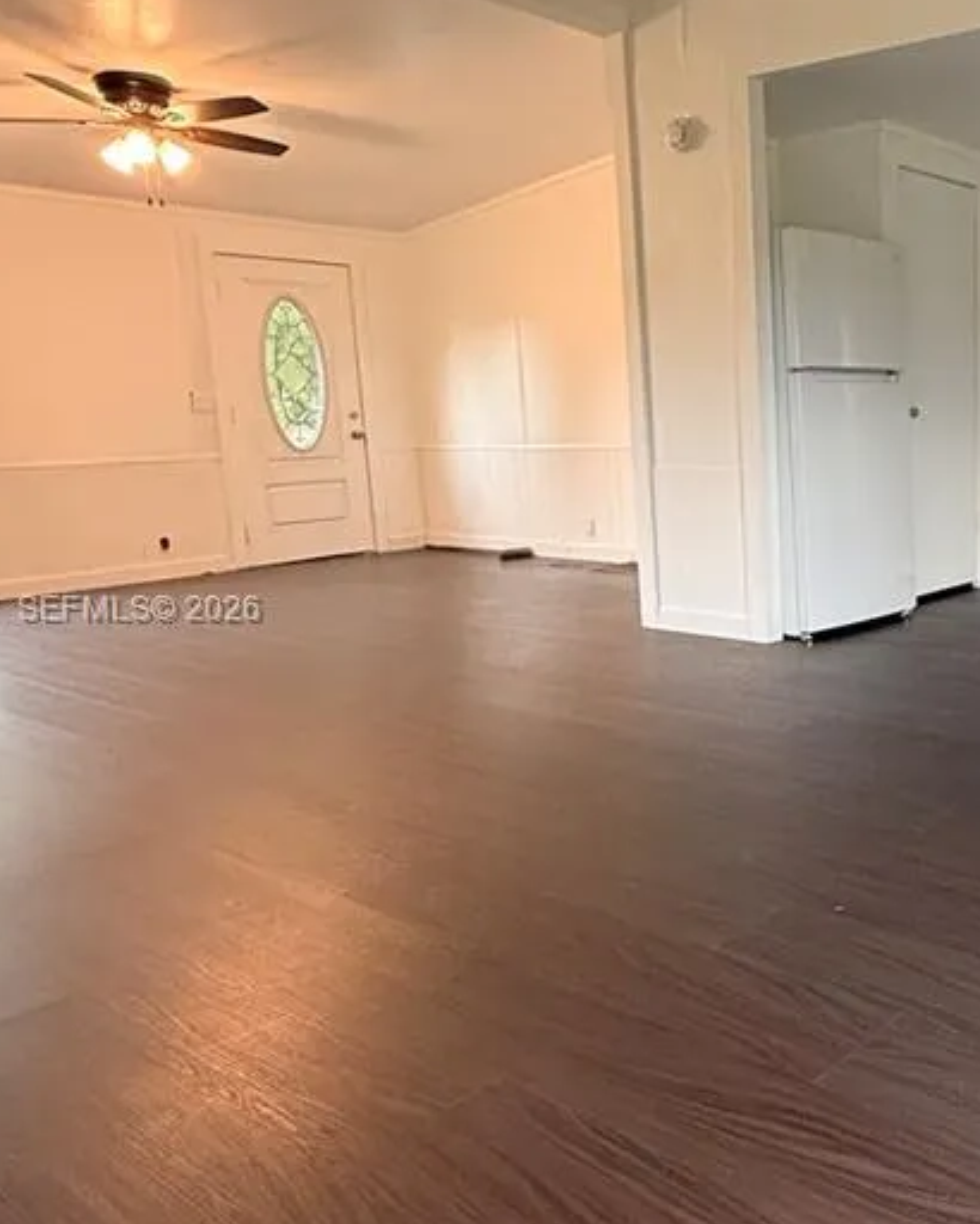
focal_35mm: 32
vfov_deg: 55.6
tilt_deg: -9.2
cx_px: 894
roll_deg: +1.1
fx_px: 1159
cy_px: 612
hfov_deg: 41.9
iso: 400
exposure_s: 1/60
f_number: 2.2
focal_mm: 2.22
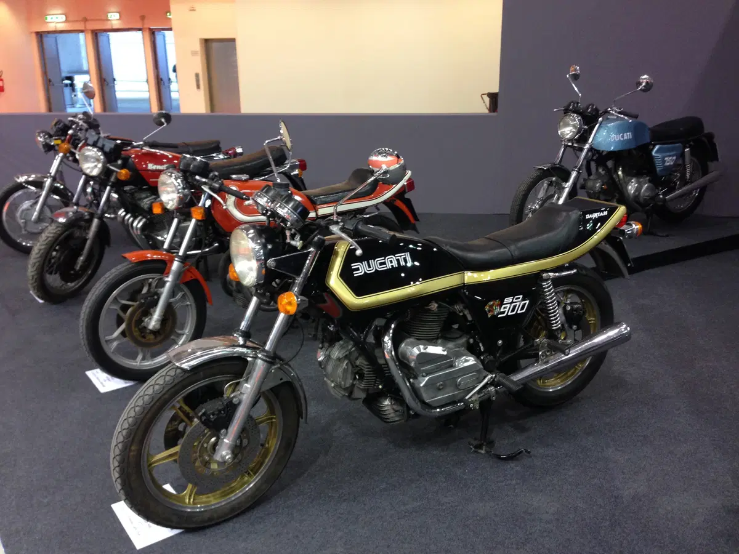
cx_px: 370
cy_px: 277
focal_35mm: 33
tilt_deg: -19.0
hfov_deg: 55.4
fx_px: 705
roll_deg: +1.7
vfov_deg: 42.9
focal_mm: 4.12
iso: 160
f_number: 2.4
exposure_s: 1/20
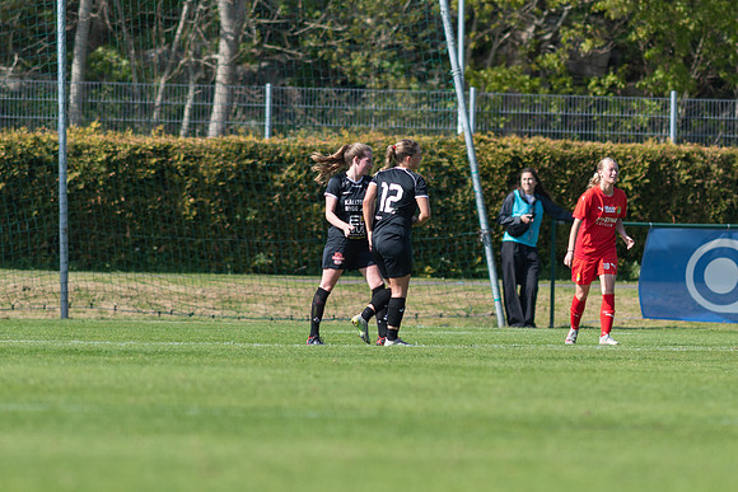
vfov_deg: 2.3
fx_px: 12302
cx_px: 369
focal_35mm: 600
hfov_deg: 3.4
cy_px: 246
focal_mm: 300
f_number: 3.2
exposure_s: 1/2000
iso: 140
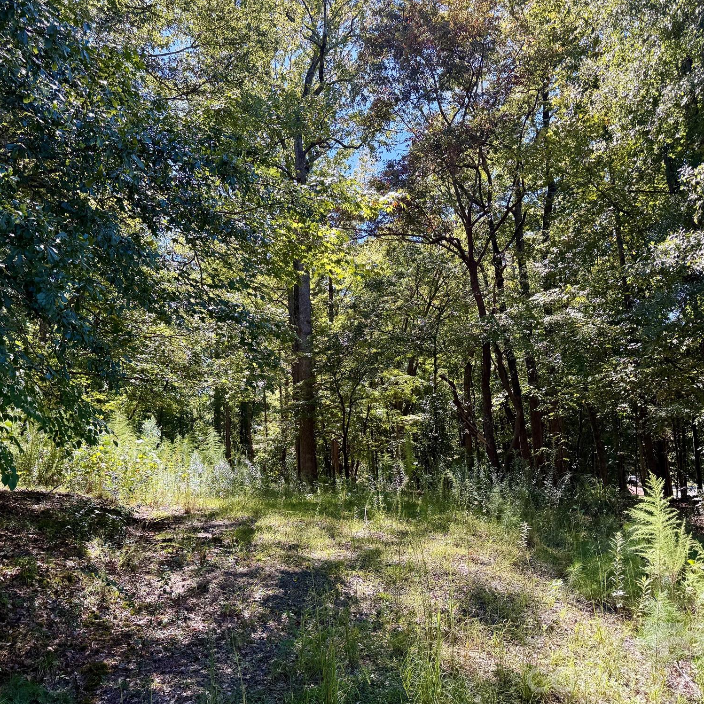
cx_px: 329
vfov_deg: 55.6
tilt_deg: +10.7
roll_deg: +4.1
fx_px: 667
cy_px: 354
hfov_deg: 55.6
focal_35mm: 29
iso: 80
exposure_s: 1/514
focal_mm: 6.76
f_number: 1.78
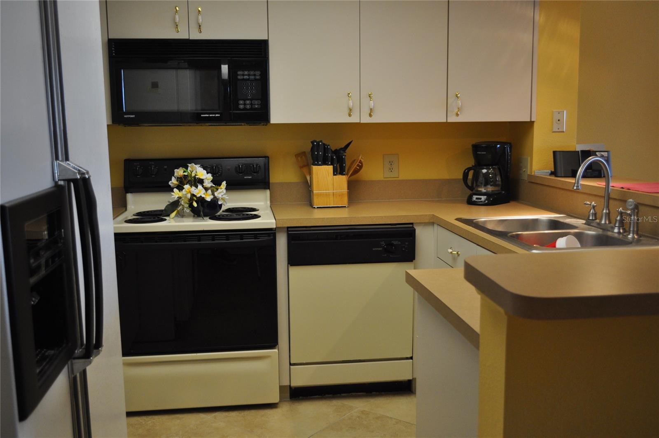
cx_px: 330
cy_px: 219
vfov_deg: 36.8
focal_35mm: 36
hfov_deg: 53.2
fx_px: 658
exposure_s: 1/60
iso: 720
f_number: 4
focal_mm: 24
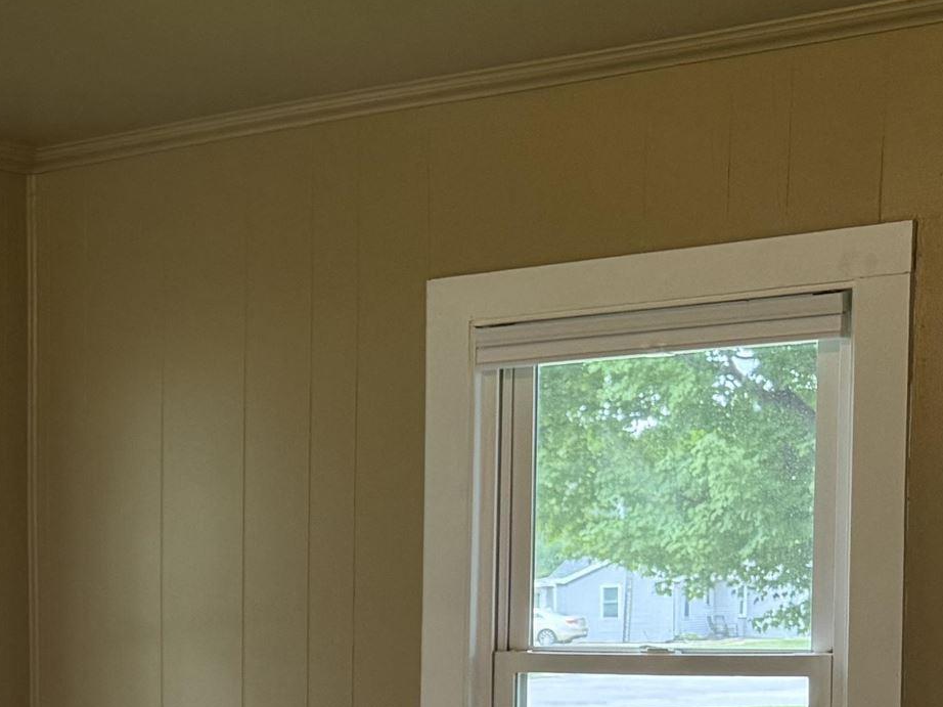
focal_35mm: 80
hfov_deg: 21.6
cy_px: 760
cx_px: -351
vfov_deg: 17.8
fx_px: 2179
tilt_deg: -3.7
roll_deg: +0.1
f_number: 1.78
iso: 200
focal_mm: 6.76
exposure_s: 1/146
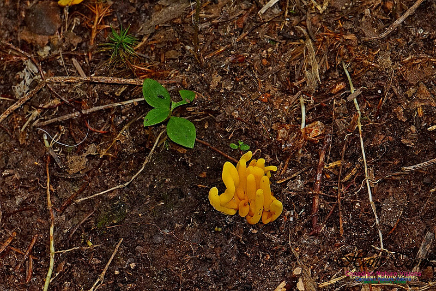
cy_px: 146
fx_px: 3814
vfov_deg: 4.4
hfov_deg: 6.5
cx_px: 218
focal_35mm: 315
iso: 1000
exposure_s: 1/60
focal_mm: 210
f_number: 13
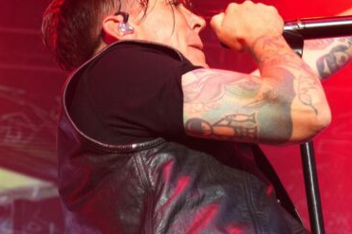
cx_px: 262
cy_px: 196
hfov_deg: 11.8
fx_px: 1700
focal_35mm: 174
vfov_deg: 7.9
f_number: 4.5
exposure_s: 1/160
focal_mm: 56
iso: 2500
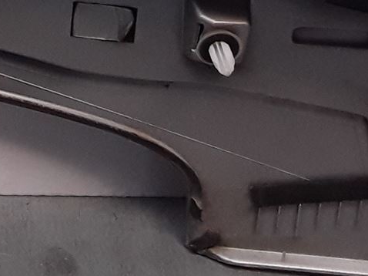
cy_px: -296
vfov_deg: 11.1
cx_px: -196
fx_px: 1275
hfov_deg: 15.1
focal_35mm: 120
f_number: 1.9
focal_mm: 2.91
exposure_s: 1/215
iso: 100
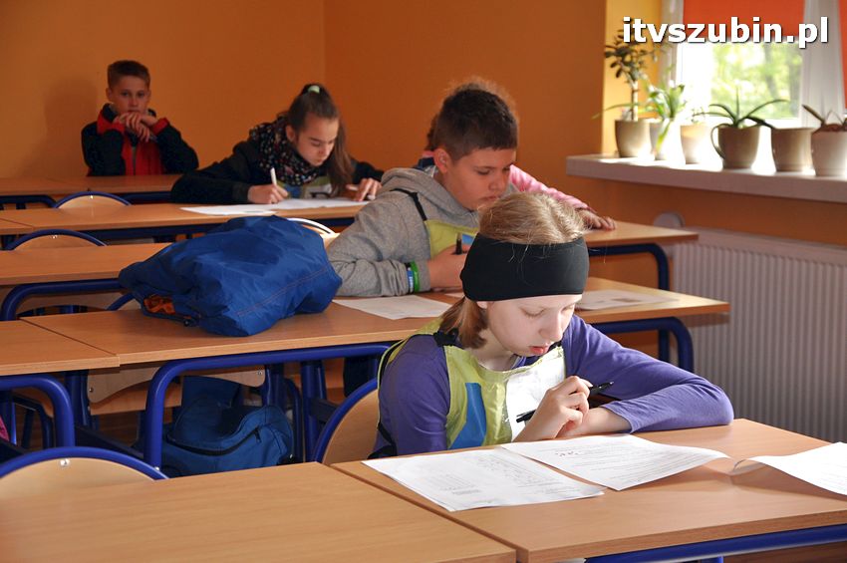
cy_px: 282
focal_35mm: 78
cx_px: 424
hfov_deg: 26.0
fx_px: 1833
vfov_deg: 17.5
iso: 500
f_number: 5
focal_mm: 52
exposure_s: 1/125
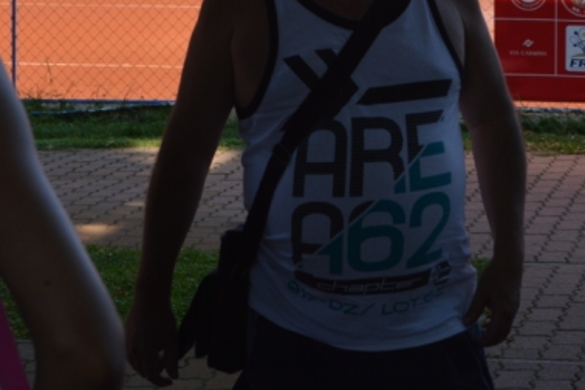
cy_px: -67
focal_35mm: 138
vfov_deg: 9.8
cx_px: 373
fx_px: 2242
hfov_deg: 14.8
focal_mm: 34
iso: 100
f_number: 6.3
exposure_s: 1/160
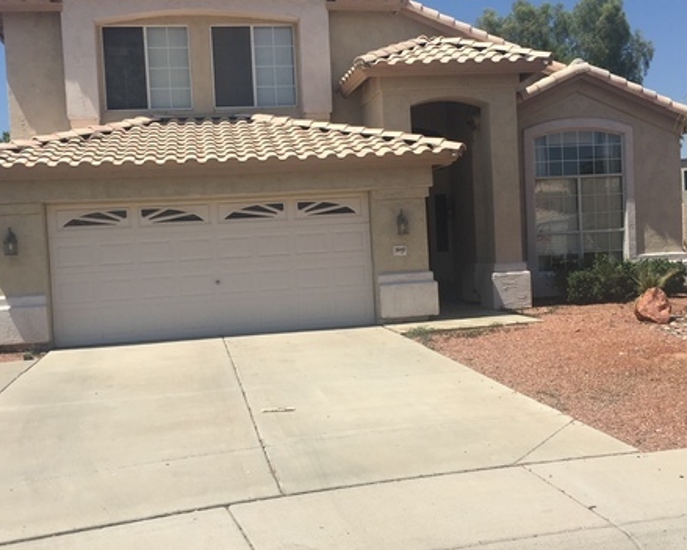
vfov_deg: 34.9
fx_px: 874
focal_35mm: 43
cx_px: 354
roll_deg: +2.7
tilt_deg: -2.3
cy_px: 290
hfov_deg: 42.9
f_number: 2.2
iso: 32
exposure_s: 1/2825
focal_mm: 4.15
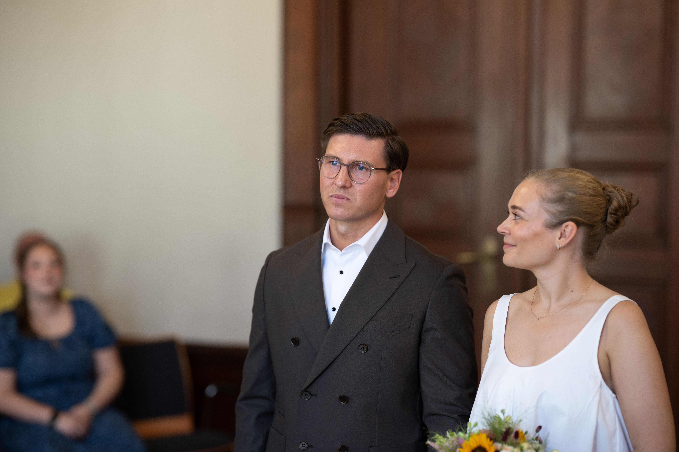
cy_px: 226
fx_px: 1603
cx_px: 340
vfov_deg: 16.1
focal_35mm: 85
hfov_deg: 23.9
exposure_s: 1/160
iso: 500
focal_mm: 85
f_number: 1.8
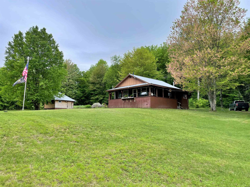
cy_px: 94
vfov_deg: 53.1
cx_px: 125
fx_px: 188
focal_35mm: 26
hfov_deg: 67.3
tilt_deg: +5.4
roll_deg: +0.6
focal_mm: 4.2
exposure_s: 1/963
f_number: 1.6
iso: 32
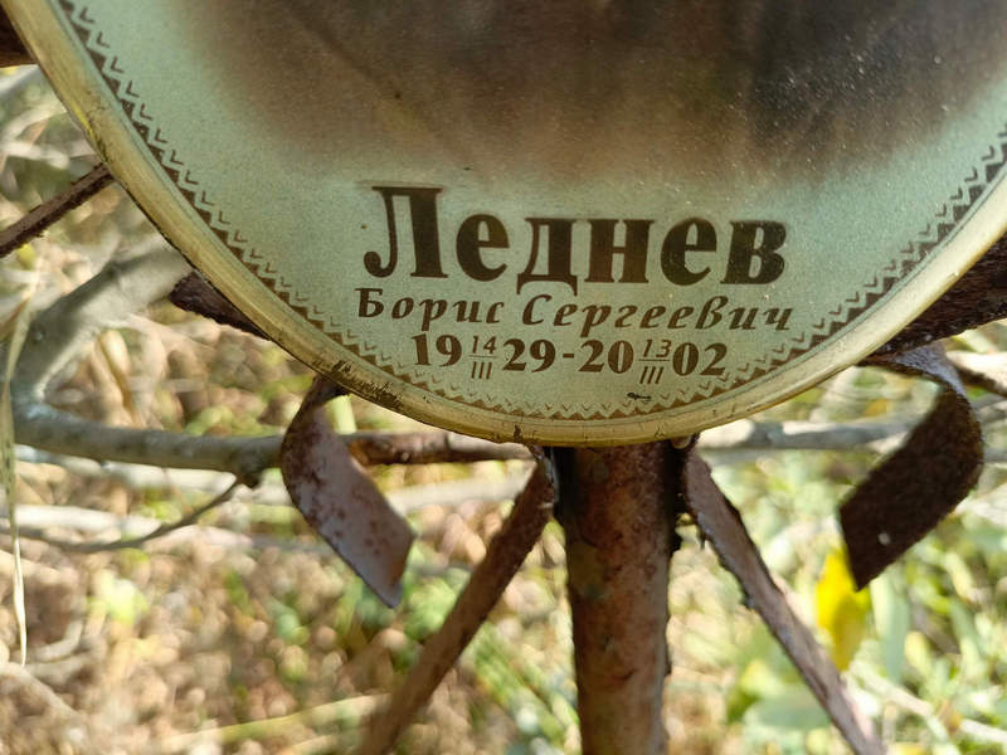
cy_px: 378
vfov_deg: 54.9
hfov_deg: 69.4
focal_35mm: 25
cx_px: 504
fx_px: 727
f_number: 1.69
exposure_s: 1/190
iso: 112
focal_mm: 4.76
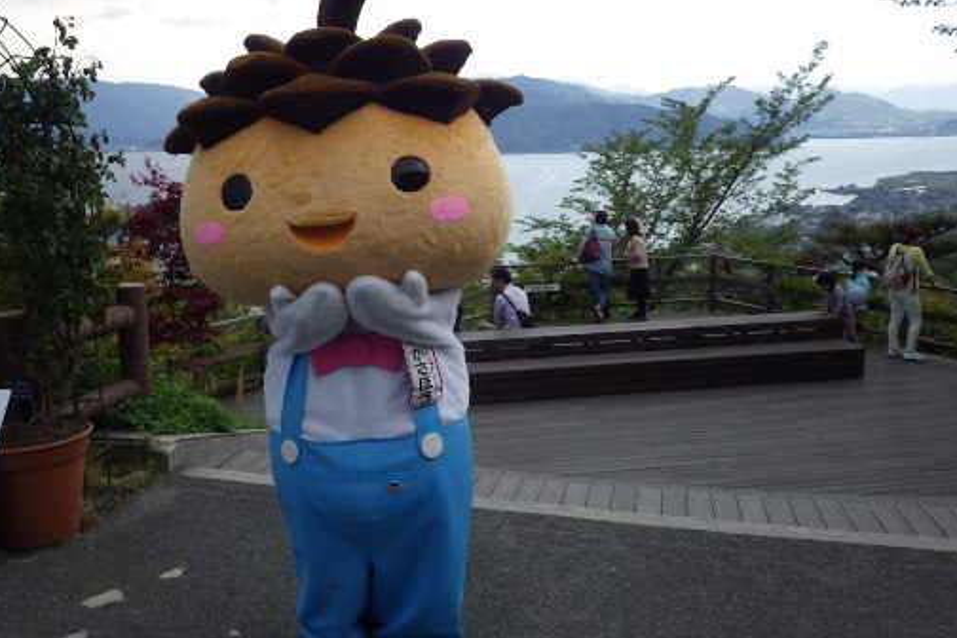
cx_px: 387
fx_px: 877
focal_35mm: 33
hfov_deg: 56.8
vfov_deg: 39.7
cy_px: 243
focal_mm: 4.5
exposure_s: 1/1000
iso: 125
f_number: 2.8
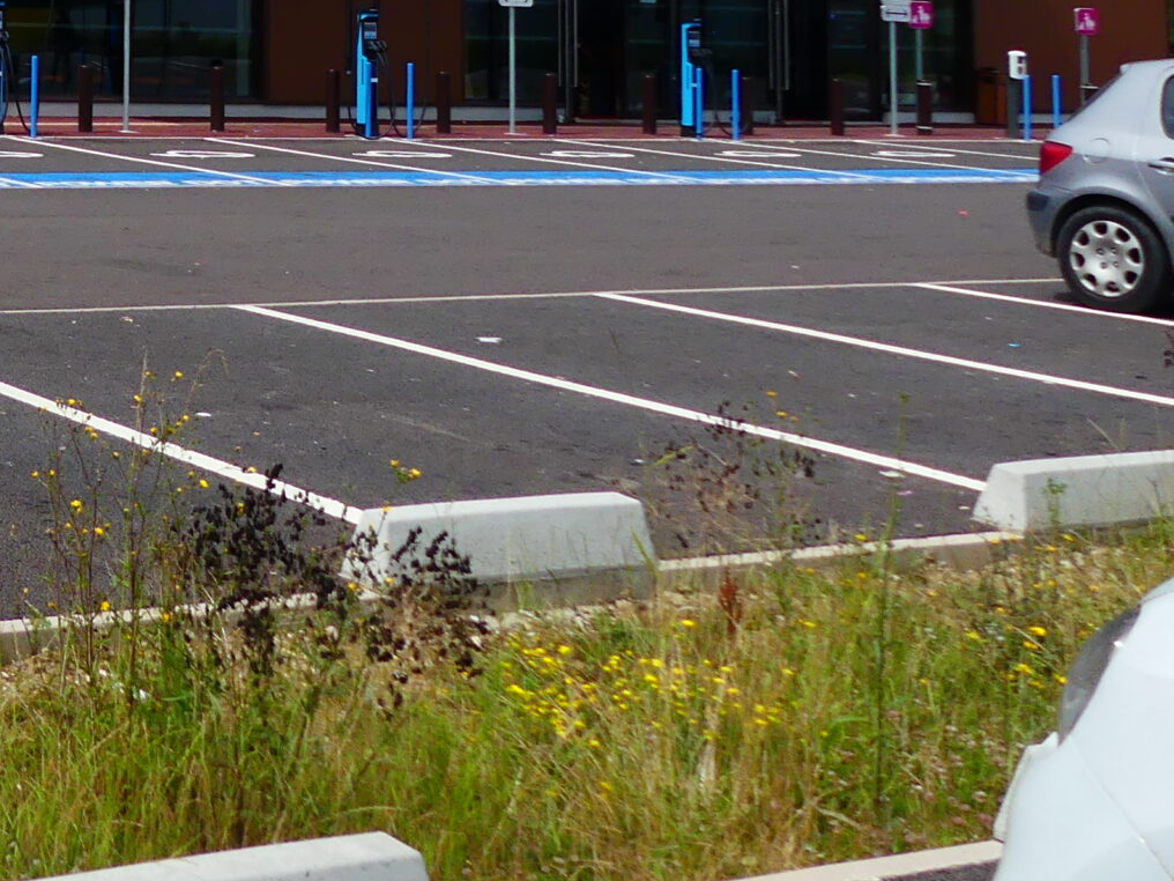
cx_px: -287
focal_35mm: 63
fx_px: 2137
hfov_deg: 26.7
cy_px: -228
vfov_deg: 21.3
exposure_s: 1/1300
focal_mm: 4.5
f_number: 4
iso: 100
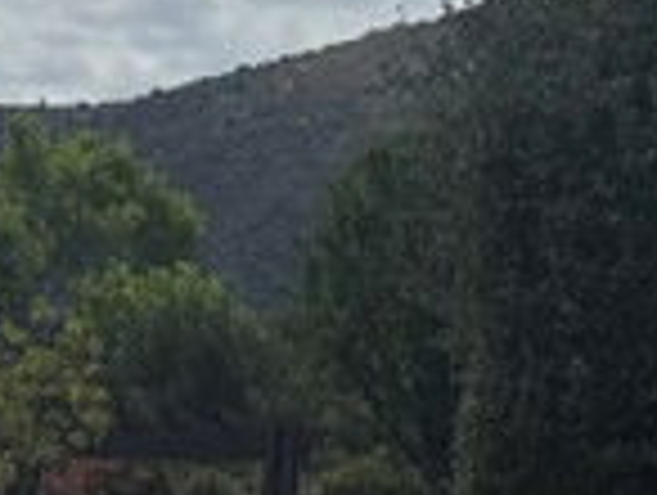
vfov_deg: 8.7
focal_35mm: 168
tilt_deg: +15.5
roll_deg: -2.1
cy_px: -176
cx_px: 940
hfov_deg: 11.3
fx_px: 3194
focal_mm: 6.76
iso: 64
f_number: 1.78
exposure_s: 1/12346
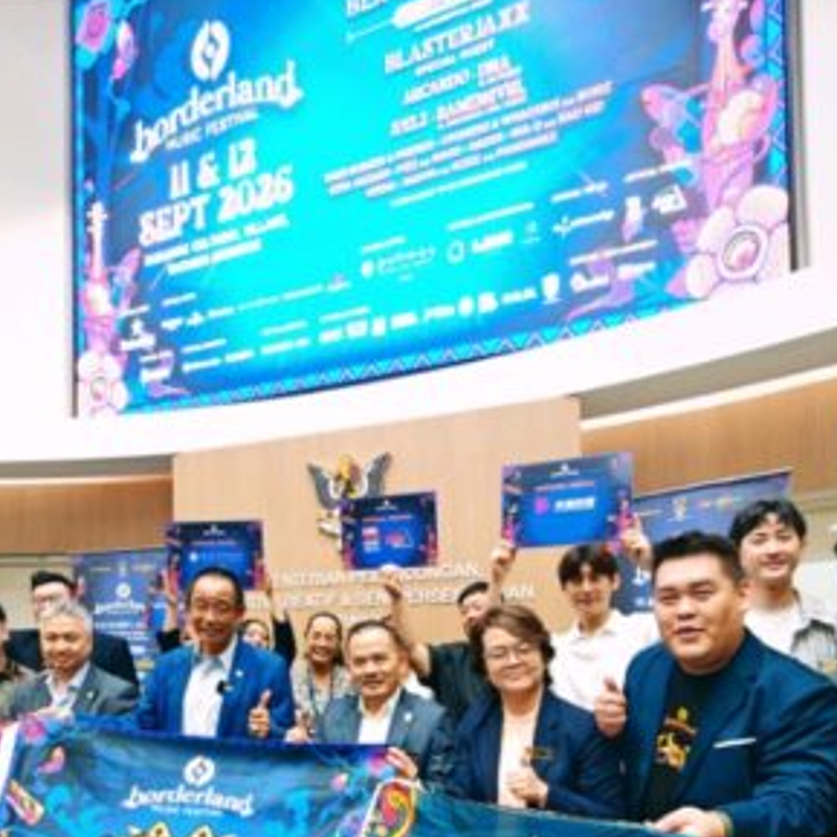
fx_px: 602
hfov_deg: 68.3
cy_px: 640
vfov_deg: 64.9
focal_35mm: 22
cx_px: 304
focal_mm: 1.82
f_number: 2
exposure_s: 1/20
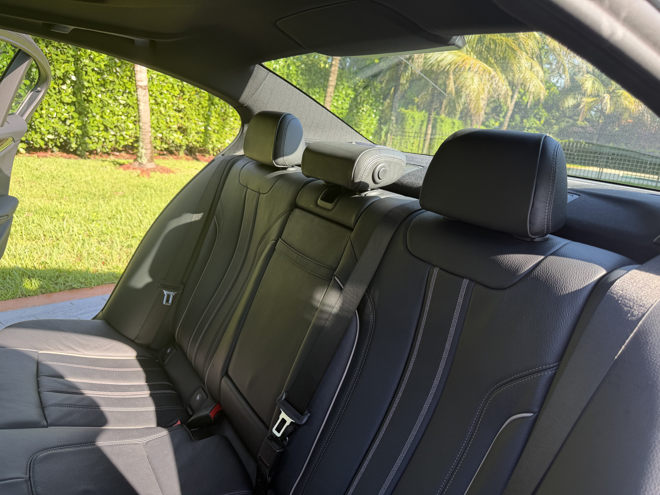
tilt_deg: -14.5
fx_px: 458
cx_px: 330
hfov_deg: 71.6
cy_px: 248
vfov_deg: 56.8
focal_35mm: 24
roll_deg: -5.6
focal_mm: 6.76
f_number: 1.78
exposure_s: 1/270
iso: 80
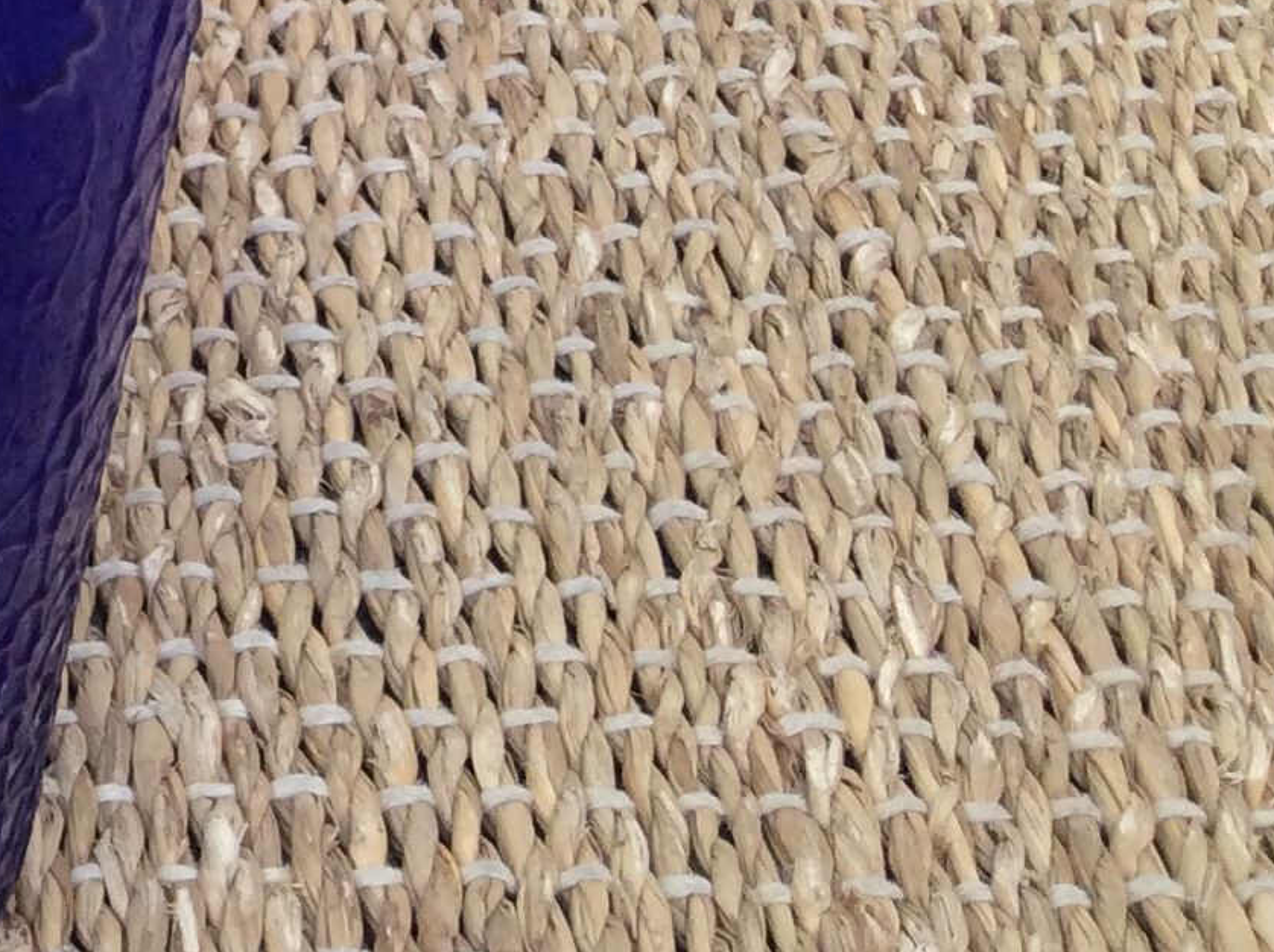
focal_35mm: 99
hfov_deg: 18.0
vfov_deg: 14.2
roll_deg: -2.0
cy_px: -322
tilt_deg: -38.1
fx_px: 3638
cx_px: -544
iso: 64
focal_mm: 3.3
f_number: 2.4
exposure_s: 1/24
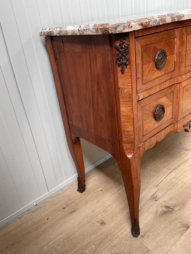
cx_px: 96
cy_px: 127
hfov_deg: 48.2
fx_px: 213
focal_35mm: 29
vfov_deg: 61.7
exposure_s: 1/120
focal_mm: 3
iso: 32
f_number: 1.8
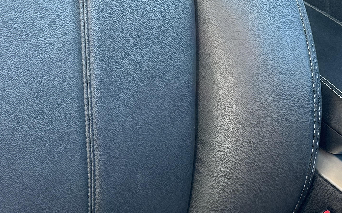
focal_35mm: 72
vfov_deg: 18.1
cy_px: 135
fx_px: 671
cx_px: 198
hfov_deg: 28.6
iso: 250
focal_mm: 6.86
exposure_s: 1/96
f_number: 1.78
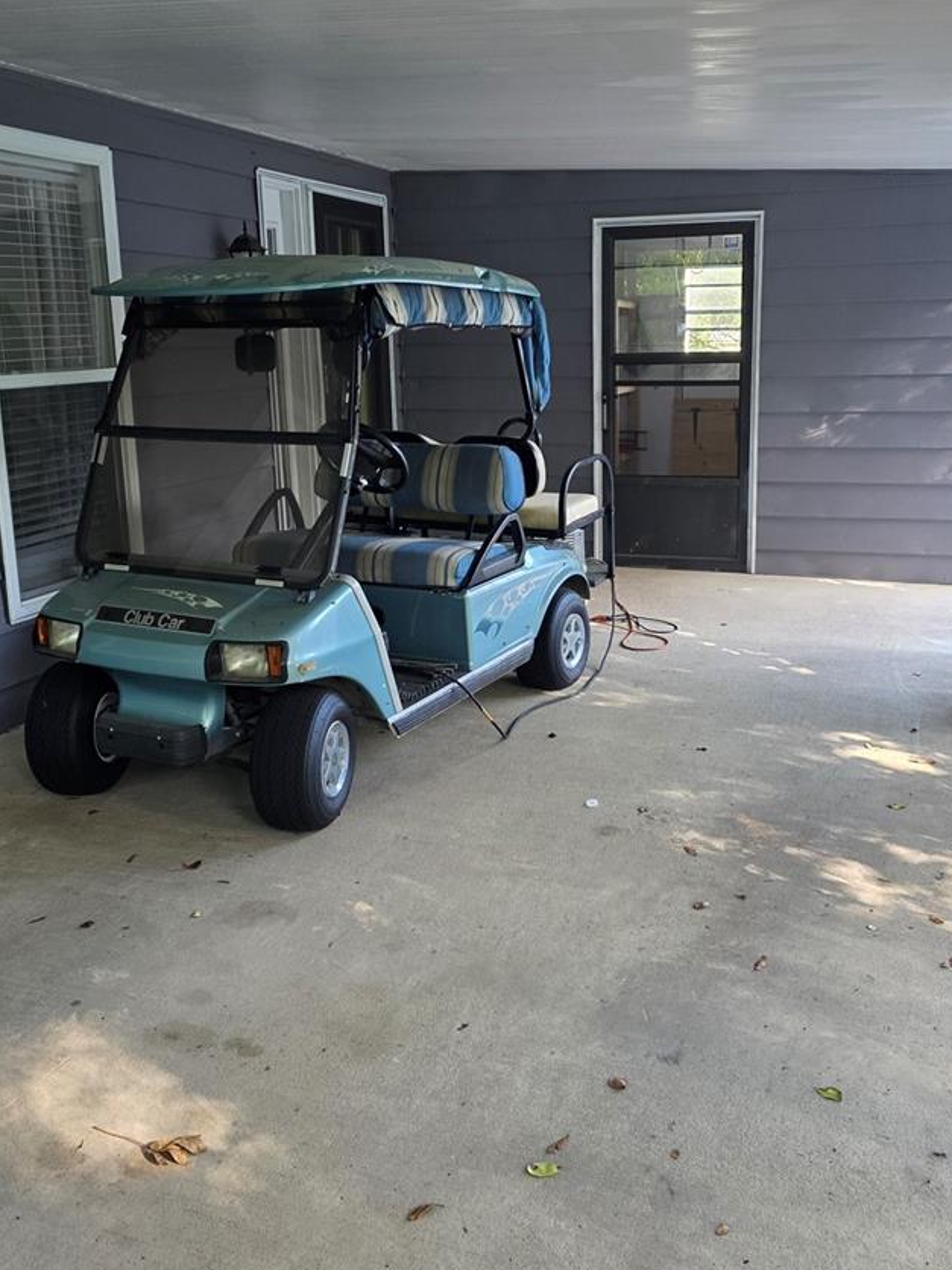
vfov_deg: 55.3
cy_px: 573
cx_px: 536
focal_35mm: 33
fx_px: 1210
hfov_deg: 42.9
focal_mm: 6.3
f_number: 1.7
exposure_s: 1/180
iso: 200
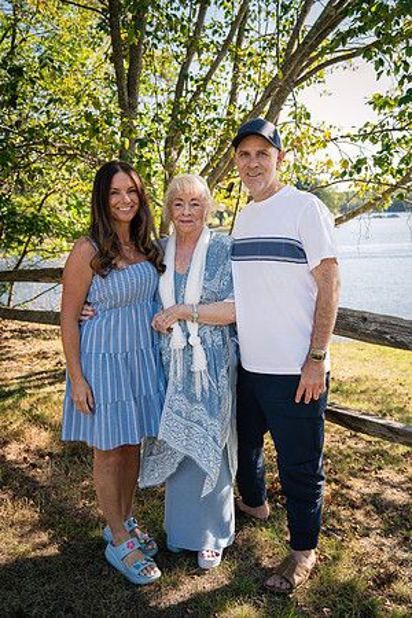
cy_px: 309
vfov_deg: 54.4
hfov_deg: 37.9
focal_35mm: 35
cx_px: 206
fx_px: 601
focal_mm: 35
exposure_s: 1/250
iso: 160
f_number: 4
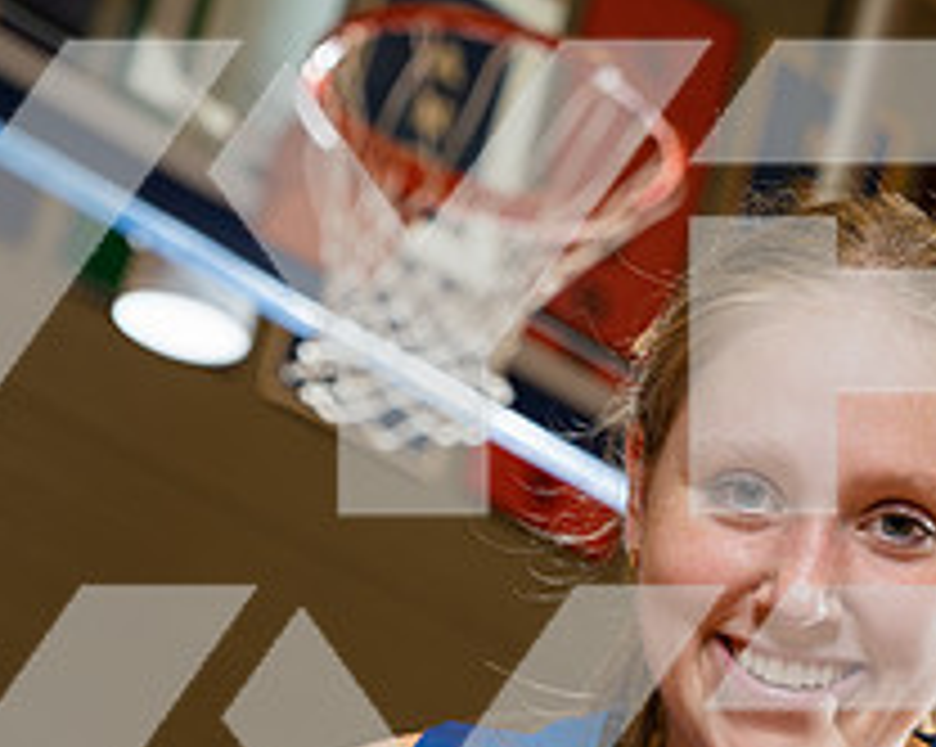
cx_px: 616
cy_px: 826
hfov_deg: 13.9
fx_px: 3847
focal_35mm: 139
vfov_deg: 10.9
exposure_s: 1/125
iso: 400
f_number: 4
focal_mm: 53
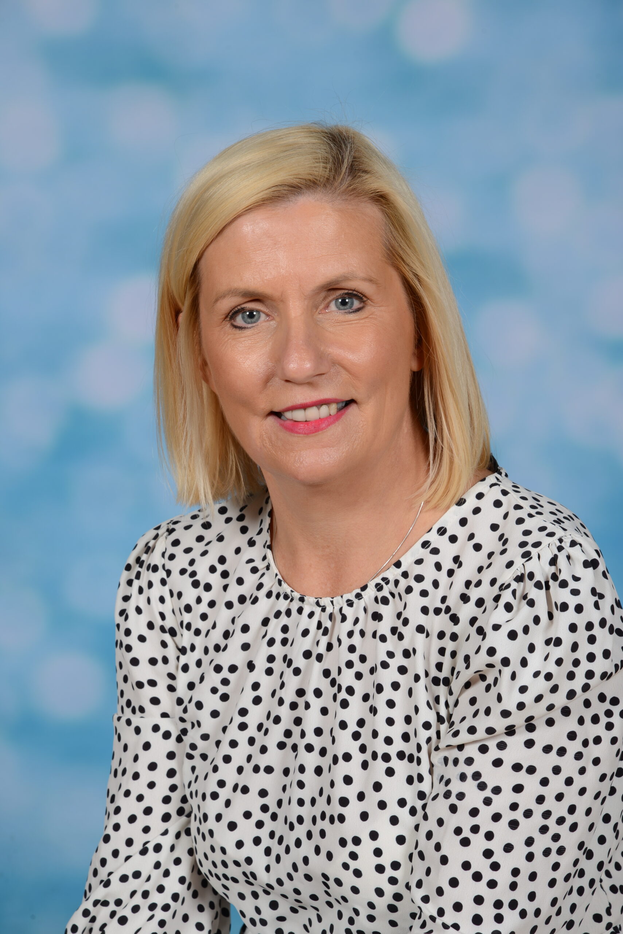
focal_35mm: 120
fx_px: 3112
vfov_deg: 17.1
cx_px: 312
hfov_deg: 11.4
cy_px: 467
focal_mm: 120
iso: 100
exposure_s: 1/160
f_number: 11
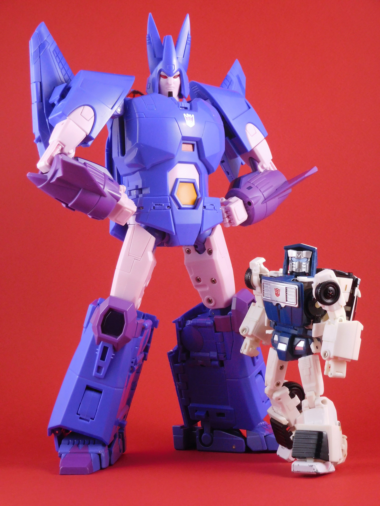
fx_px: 1025
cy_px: 253
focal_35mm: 70
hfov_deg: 21.0
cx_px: 190
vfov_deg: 27.8
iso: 400
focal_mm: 12.5
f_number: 4.5
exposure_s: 1/80
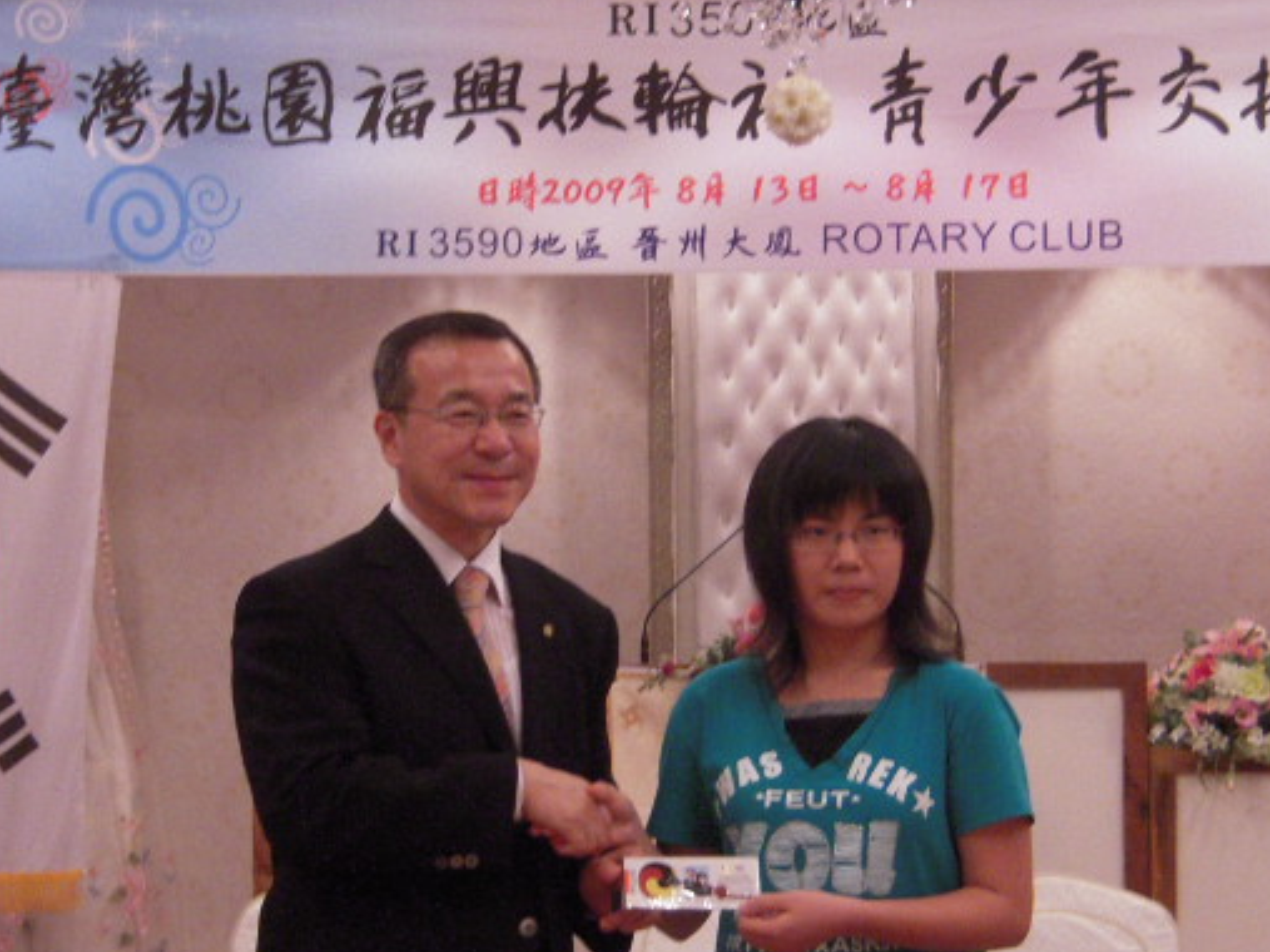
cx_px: 576
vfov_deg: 14.6
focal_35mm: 101
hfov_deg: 19.4
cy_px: 509
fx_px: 3705
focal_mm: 8.9
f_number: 3.5
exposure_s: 1/25
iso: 400
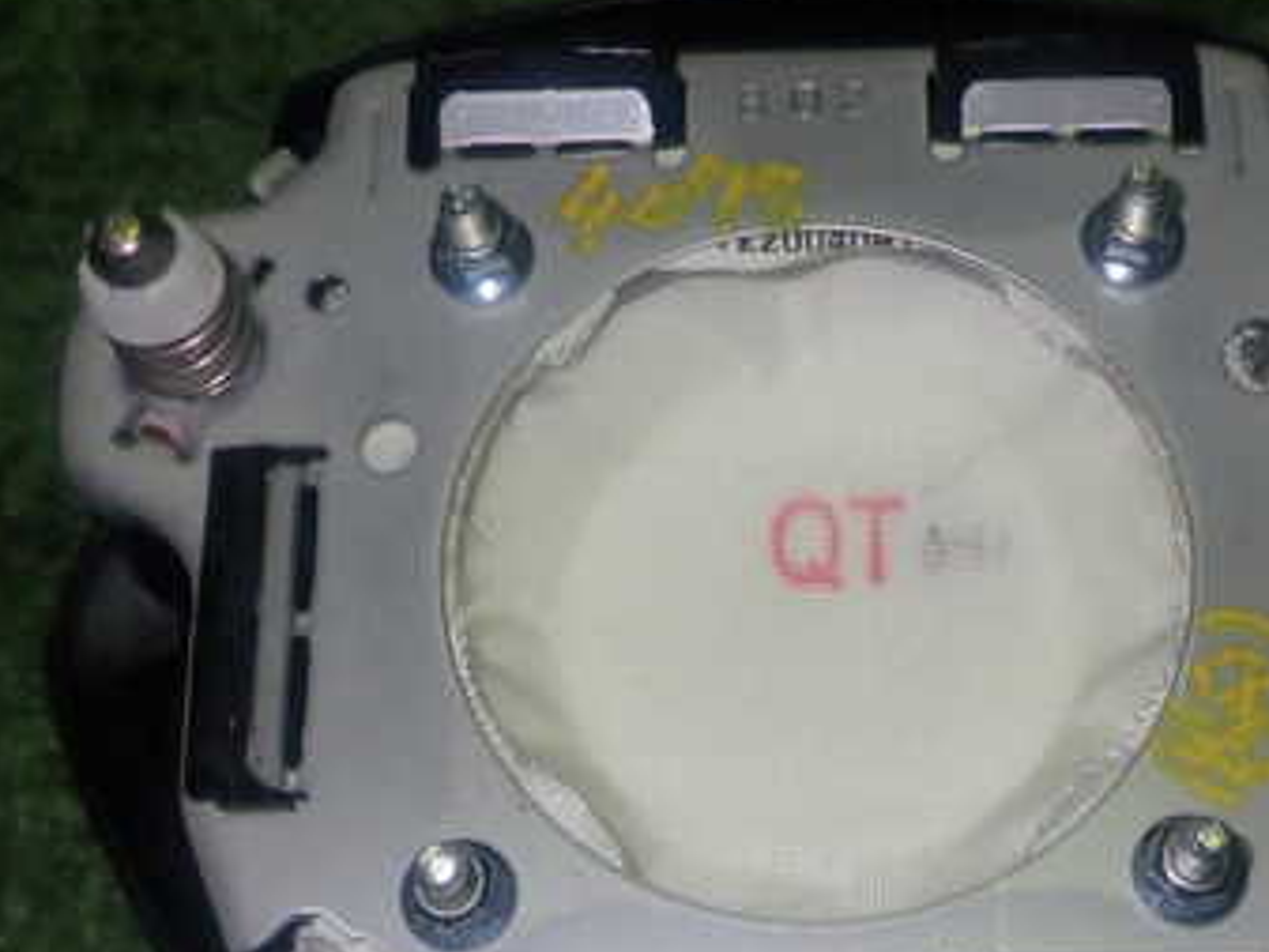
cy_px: 670
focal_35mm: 57
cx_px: 847
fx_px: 2090
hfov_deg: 33.5
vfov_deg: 25.5
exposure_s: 1/30
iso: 200
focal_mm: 5.79
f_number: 7.1
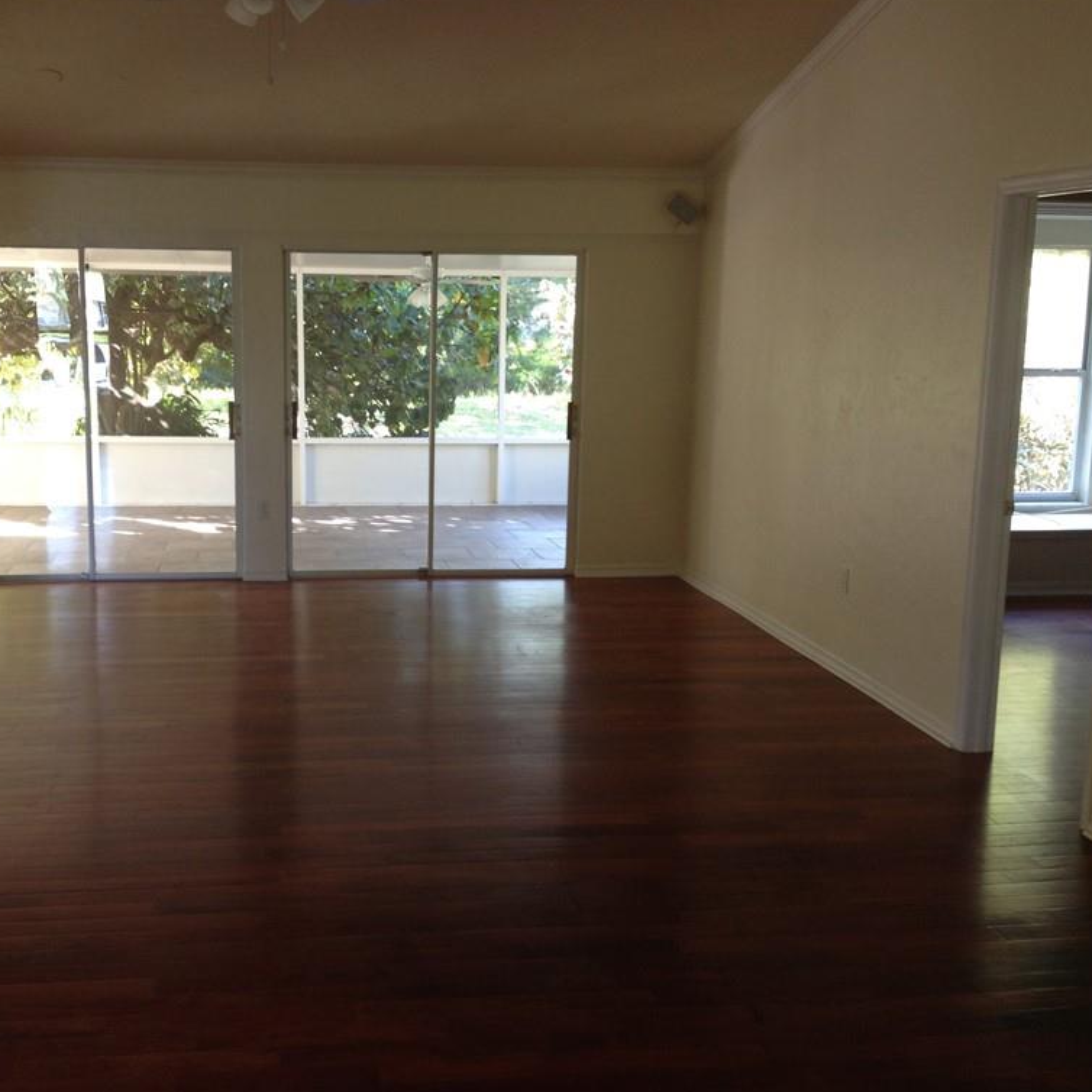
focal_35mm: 42
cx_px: 394
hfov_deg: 39.7
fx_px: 1499
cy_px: 546
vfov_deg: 40.0
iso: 64
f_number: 2.4
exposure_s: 1/20
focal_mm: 4.28
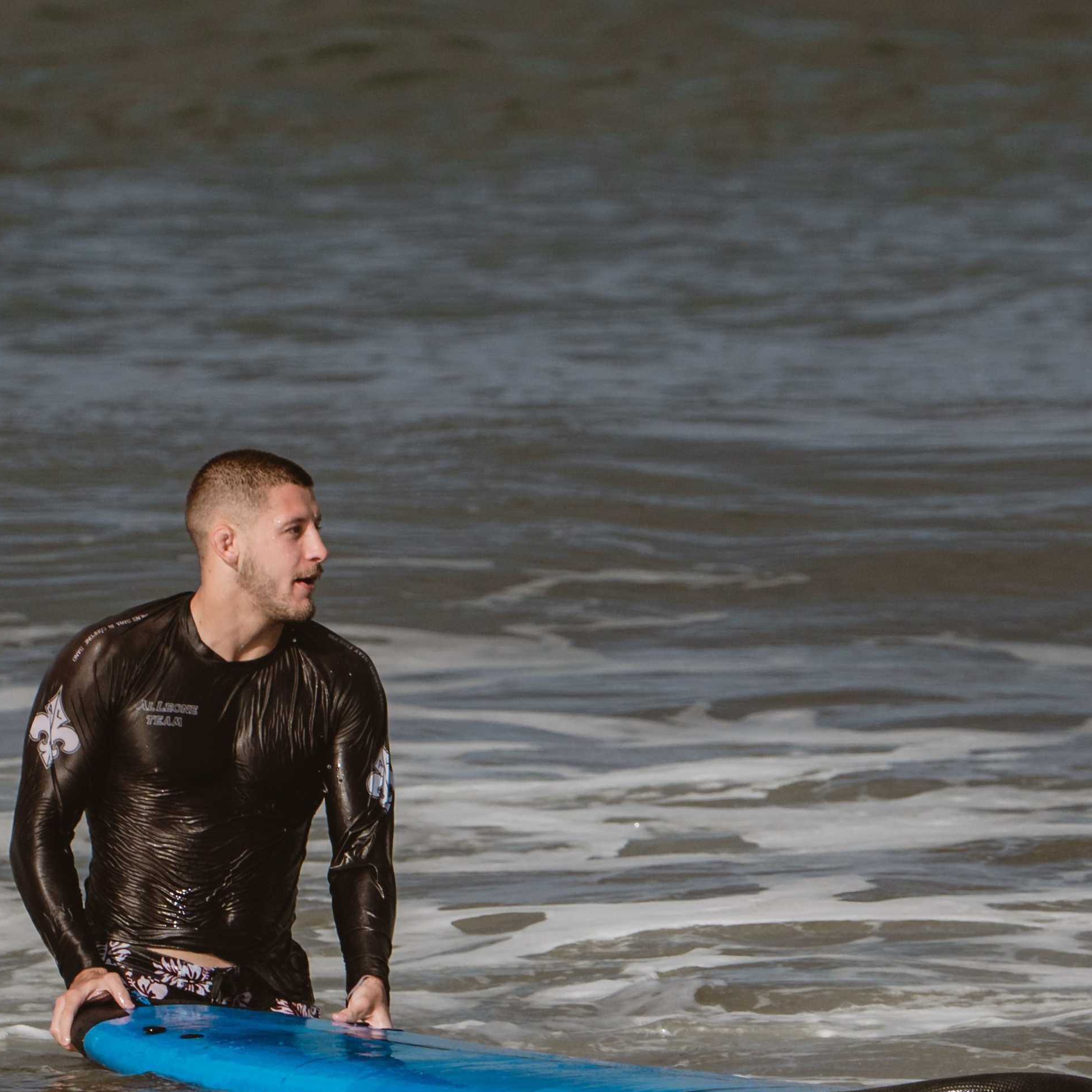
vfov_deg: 1.1
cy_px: 838
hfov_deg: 1.1
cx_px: 624
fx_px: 57247
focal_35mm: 1604
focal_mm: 600
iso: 250
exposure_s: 1/3200
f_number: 6.3
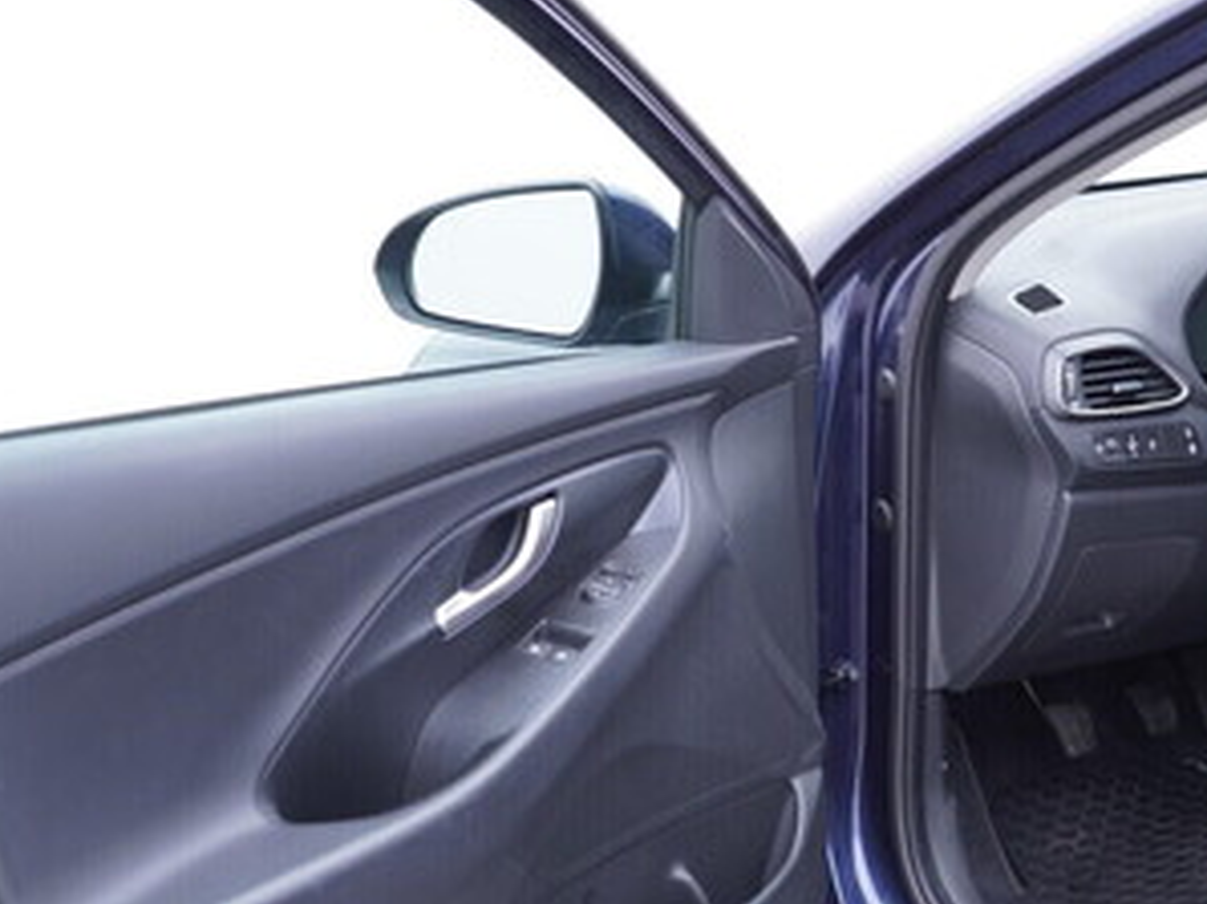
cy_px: 614
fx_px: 2230
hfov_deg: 29.6
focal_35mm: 64
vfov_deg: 22.8
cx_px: 956
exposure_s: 1/40
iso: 250
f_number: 2.8
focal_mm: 24
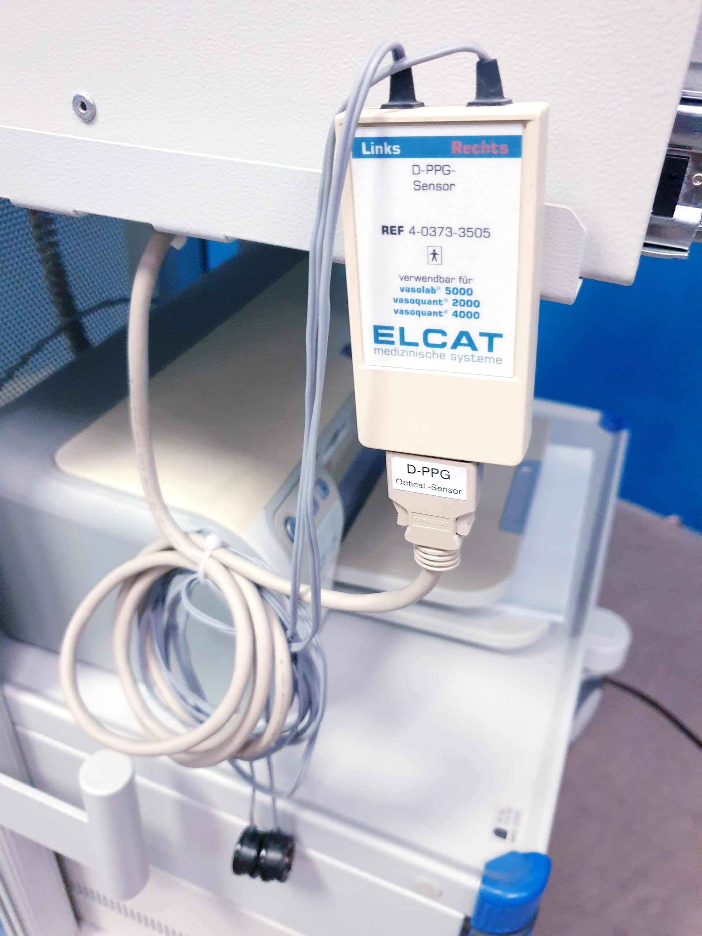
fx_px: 703
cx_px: 351
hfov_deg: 53.1
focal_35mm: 26
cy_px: 468
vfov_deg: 67.3
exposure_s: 1/50
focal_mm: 4.3
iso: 400
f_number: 1.5
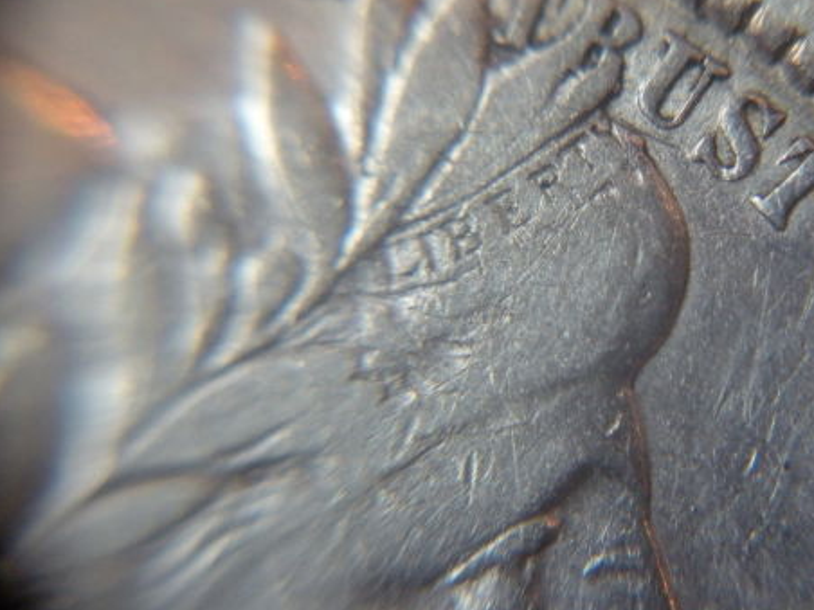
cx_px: 389
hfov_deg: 23.0
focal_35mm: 85
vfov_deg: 17.3
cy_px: 211
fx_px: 1999
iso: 400
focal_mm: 11.2
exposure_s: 1/48.6
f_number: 4.6
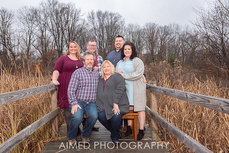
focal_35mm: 32
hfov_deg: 58.7
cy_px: 76
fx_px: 204
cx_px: 114
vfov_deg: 41.1
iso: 2000
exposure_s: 1/200
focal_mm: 32
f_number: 5.6
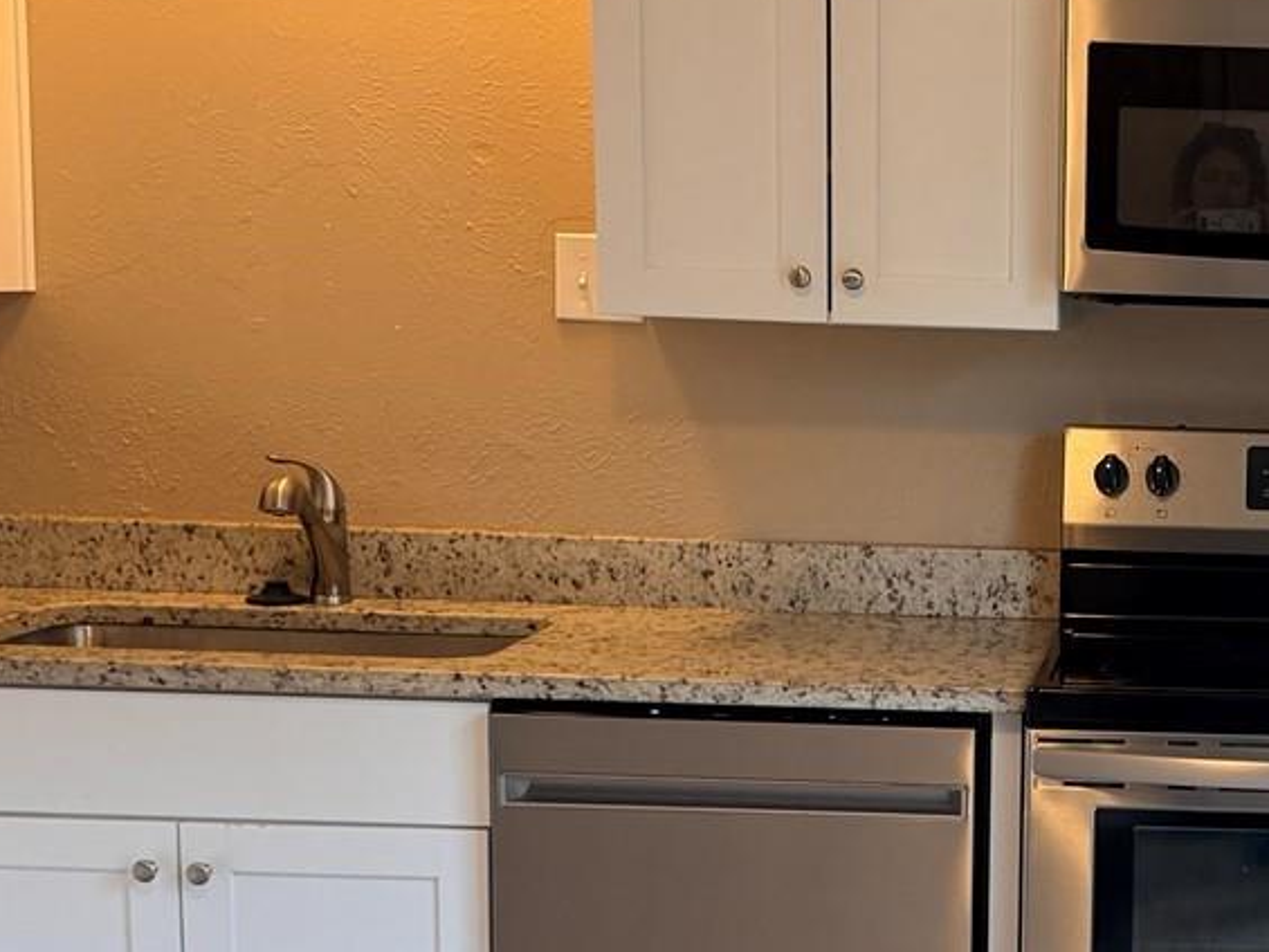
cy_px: 667
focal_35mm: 68
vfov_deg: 21.5
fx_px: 2493
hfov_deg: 27.2
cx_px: 1222
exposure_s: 1/106
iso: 200
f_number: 1.78
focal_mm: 6.76
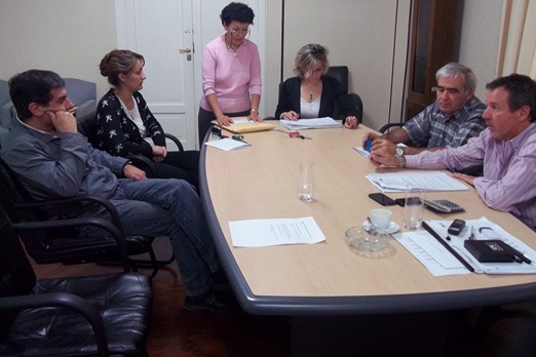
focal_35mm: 34
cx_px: 273
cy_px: 157
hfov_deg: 55.8
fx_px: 506
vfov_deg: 38.8
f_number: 2.9
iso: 160
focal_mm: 5.7
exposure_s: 1/20
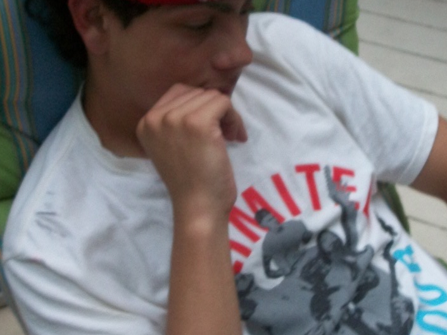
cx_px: 254
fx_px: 749
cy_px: 138
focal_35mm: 58
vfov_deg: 25.2
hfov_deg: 33.2
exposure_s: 1/30
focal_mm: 5.7
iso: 160
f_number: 2.9
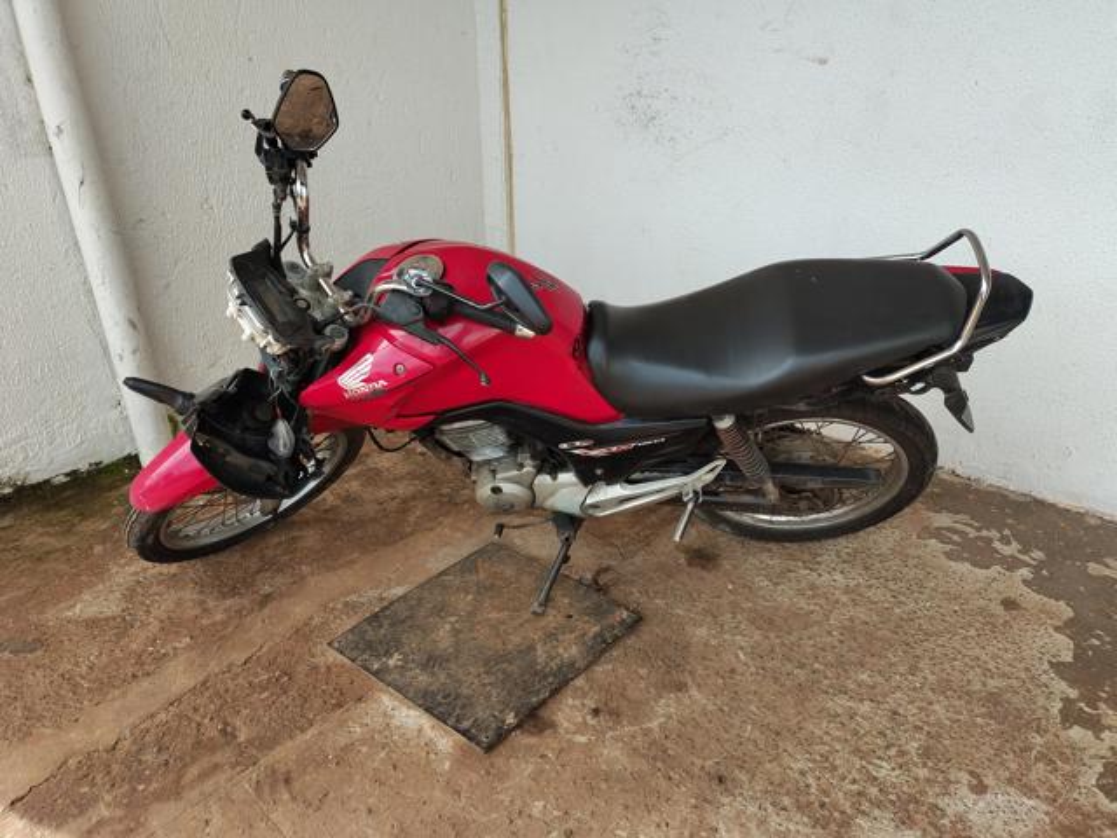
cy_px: 419
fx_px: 807
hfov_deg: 69.4
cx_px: 558
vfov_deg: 54.9
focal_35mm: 25
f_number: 1.7
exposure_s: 1/316
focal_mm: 4.71
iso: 144
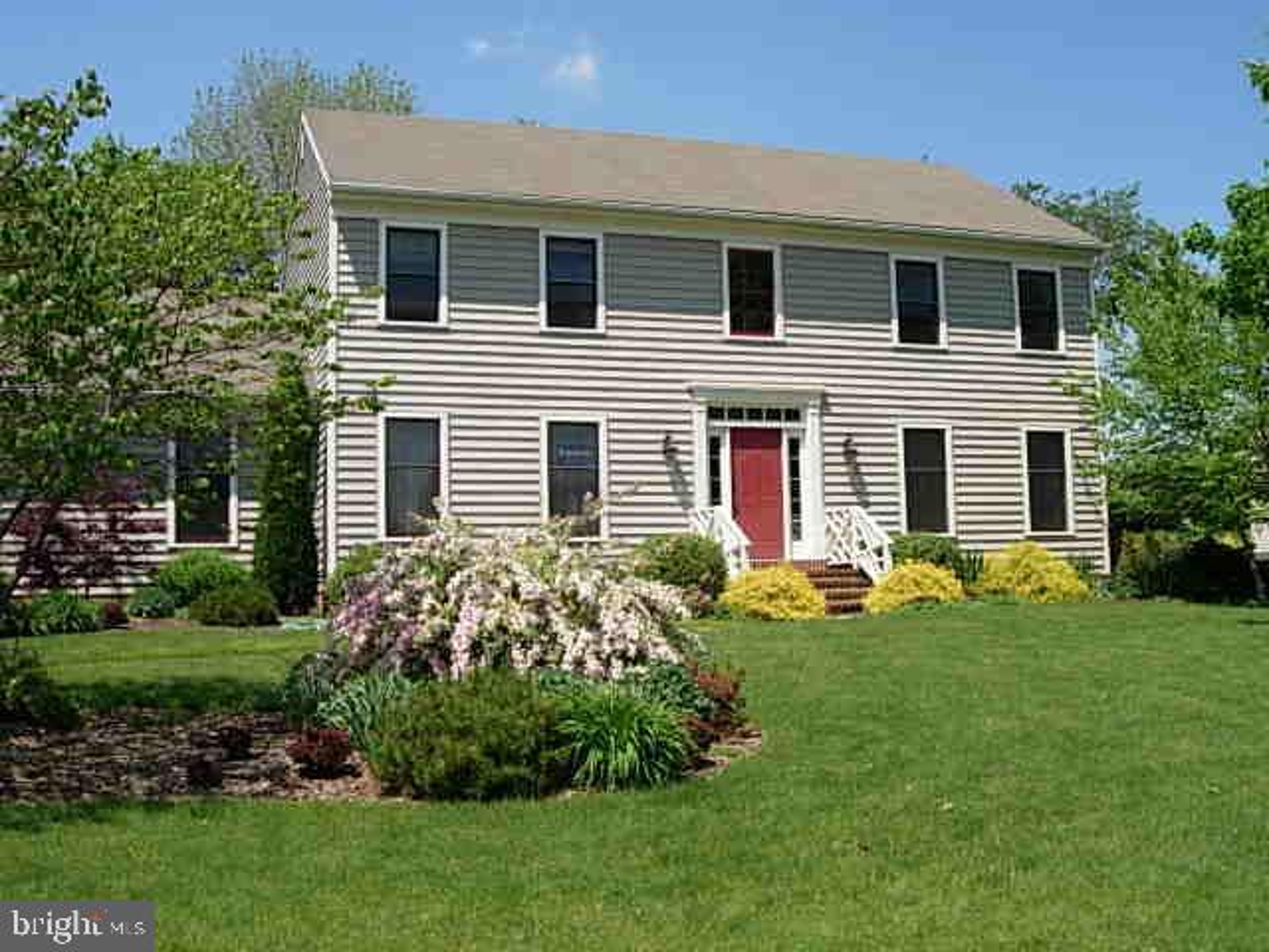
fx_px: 1393
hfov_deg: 49.0
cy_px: 476
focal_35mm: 38
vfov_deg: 37.7
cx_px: 634
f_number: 4.8
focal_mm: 7.8
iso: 79
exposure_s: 1/767
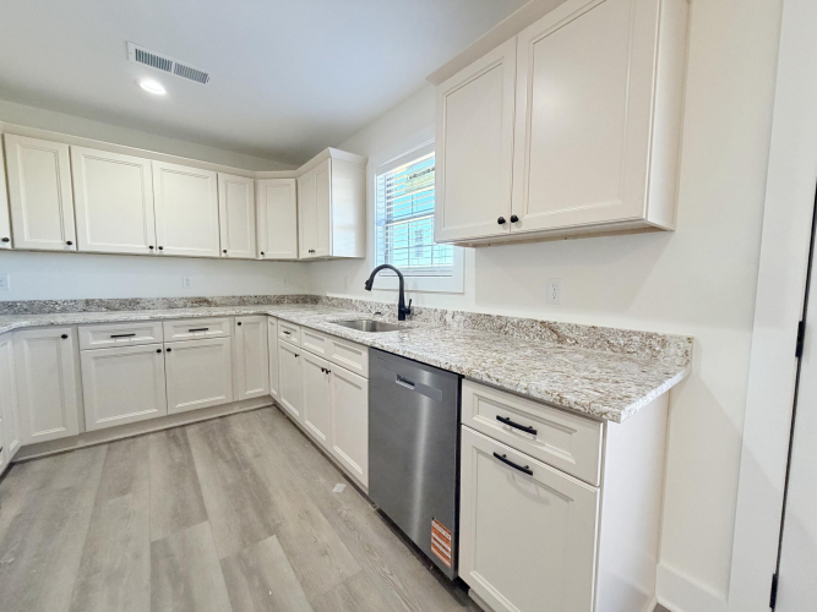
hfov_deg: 102.1
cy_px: 306
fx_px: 330
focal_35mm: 14
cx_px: 408
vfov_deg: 85.7
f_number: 2.2
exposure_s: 1/121
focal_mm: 2.22
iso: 320
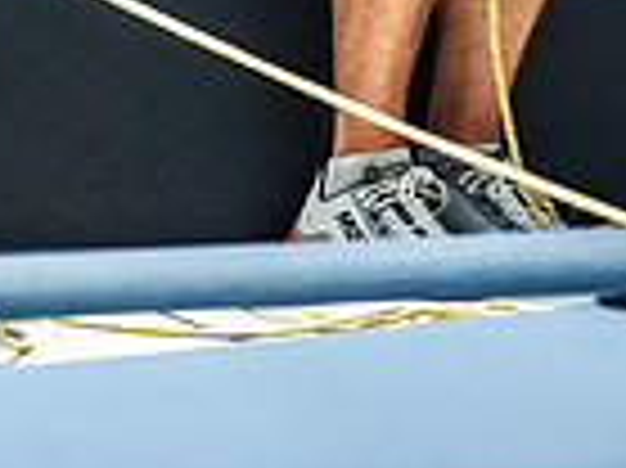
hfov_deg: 0.8
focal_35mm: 2403
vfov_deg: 0.6
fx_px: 43419
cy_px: -342
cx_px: -554
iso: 400
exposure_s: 1/1600
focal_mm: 600
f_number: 5
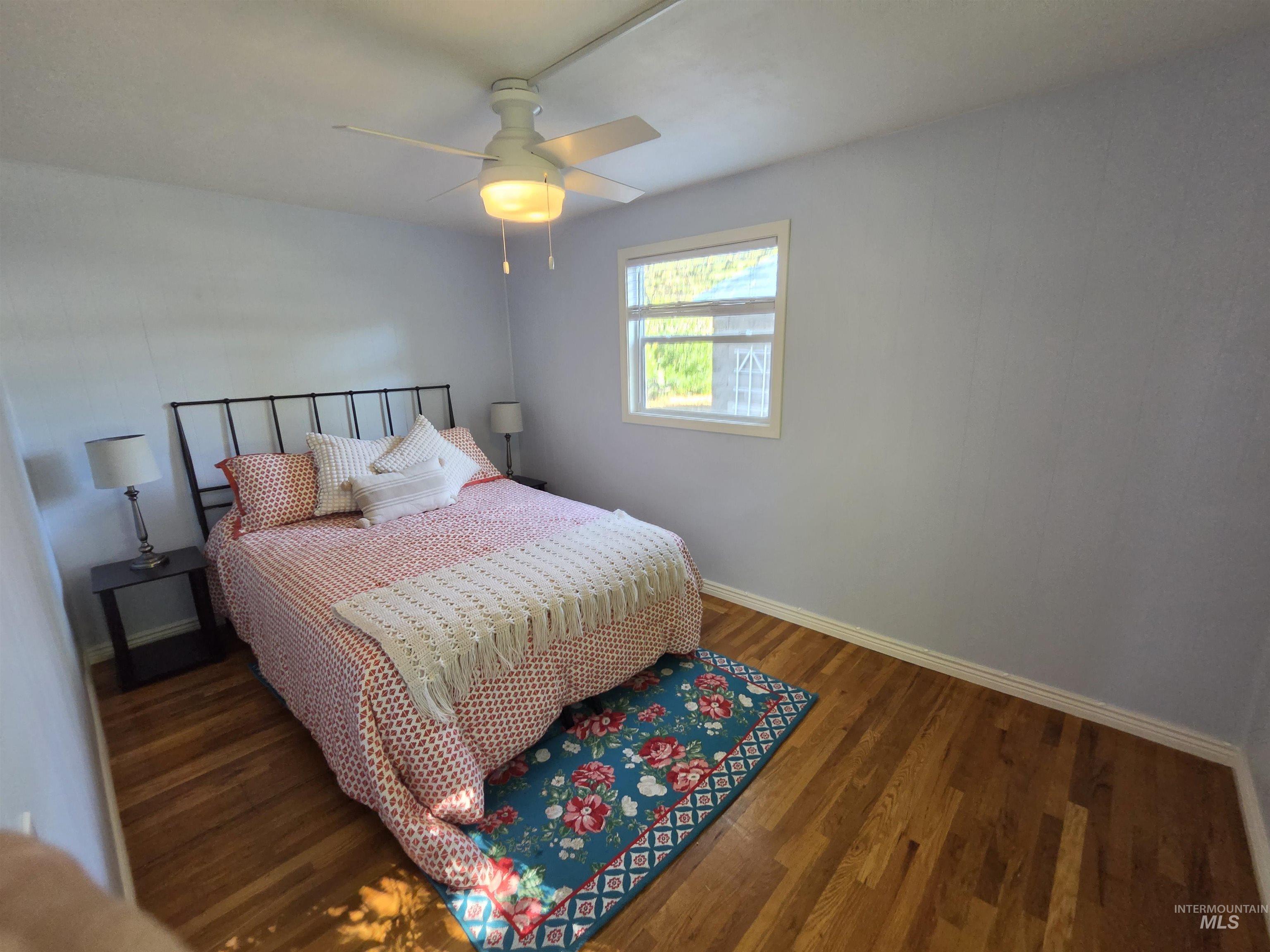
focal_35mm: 13
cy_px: 476
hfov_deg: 106.2
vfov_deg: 89.9
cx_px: 635
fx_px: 477
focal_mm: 2.2
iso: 400
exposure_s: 1/60
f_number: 2.2
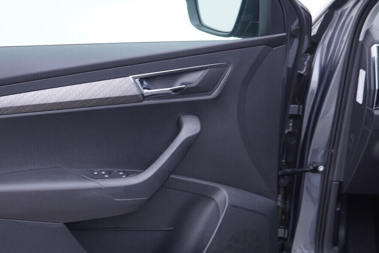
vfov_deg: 22.8
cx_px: 120
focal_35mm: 59
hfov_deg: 33.6
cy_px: 180
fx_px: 621
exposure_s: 1/40
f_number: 2.8
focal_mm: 24
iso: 125
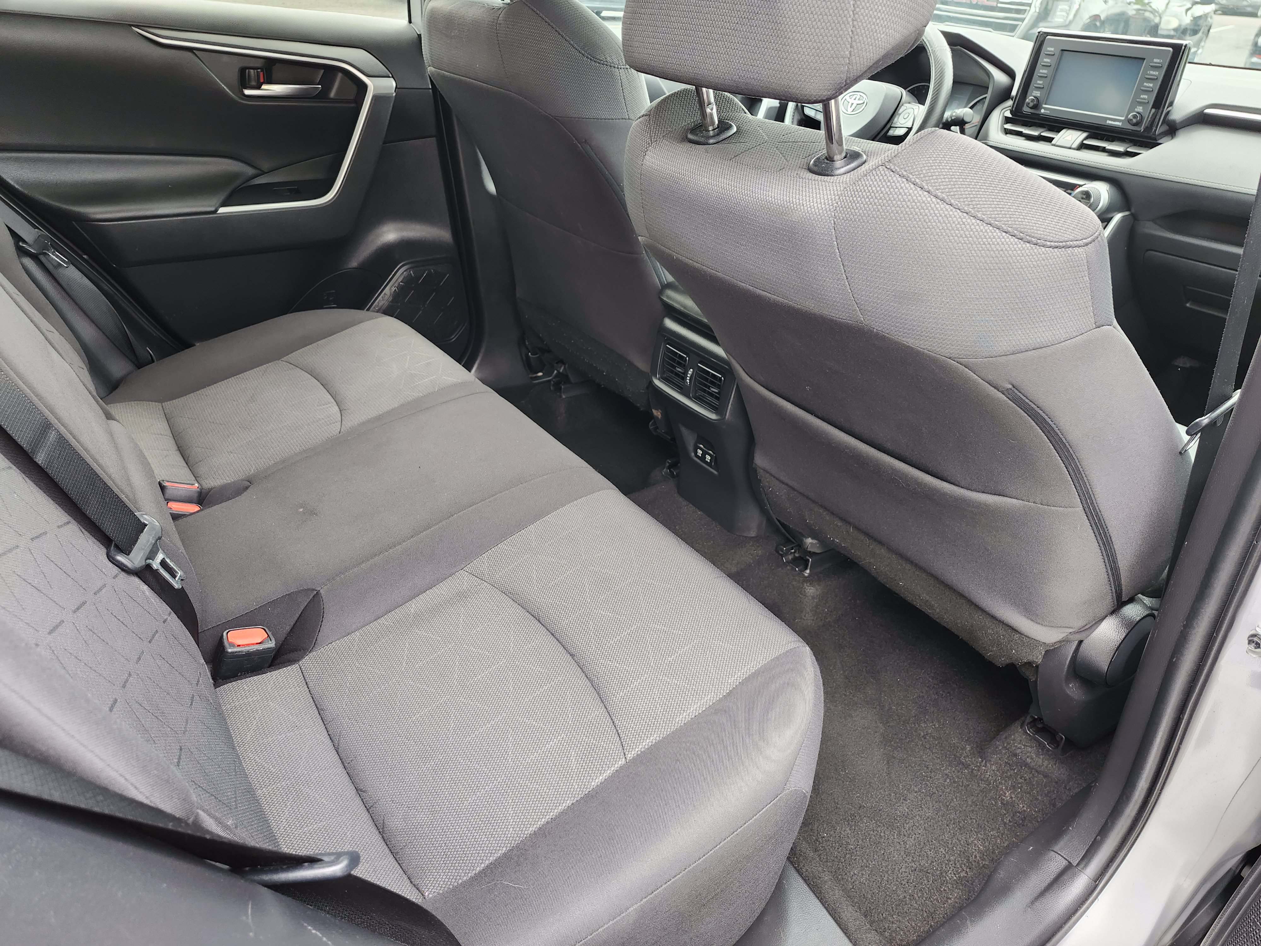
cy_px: 473
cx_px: 630
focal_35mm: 23
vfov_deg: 58.9
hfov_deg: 73.9
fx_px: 838
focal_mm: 5.54
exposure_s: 1/180
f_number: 1.8
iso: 200
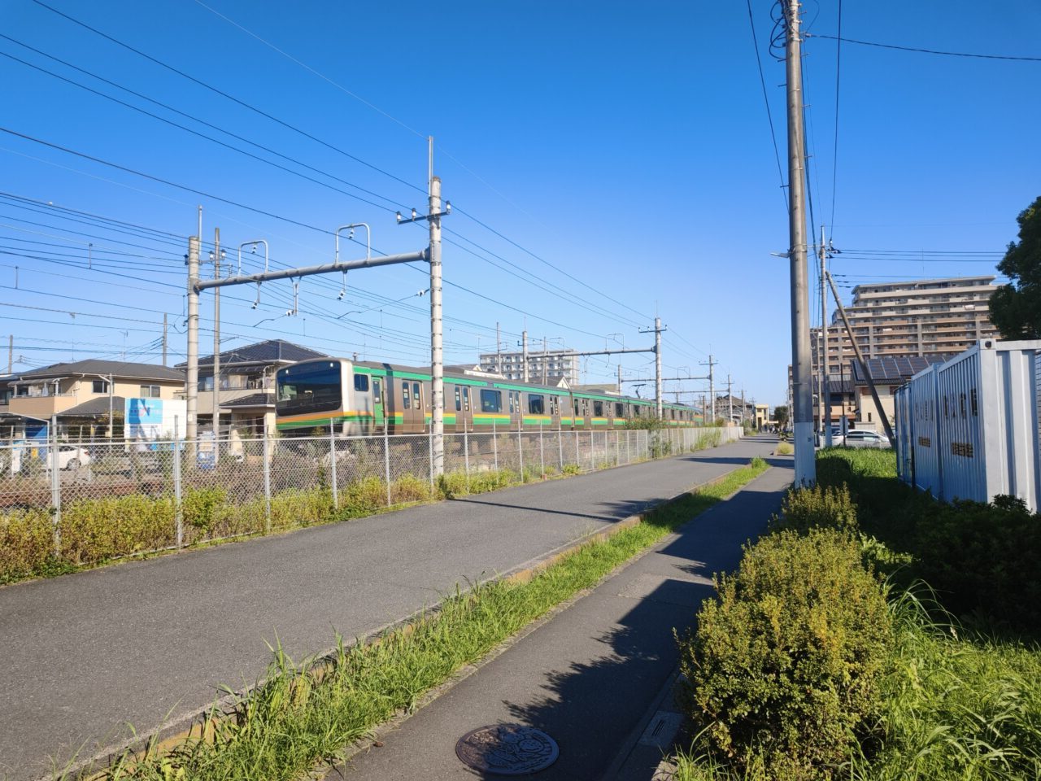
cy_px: 390
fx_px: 692
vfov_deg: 58.9
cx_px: 520
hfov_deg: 73.9
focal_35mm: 23
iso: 52
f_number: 1.62
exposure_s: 1/2093
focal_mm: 6.45
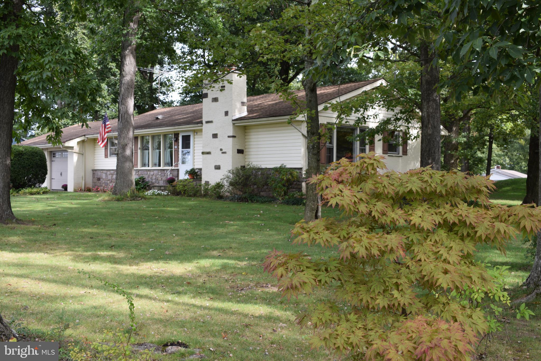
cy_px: 180
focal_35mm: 42
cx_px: 270
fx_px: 631
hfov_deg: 46.4
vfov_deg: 31.9
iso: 400
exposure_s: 1/250
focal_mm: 28
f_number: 8
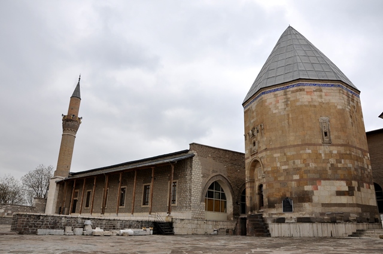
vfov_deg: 47.8
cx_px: 192
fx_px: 287
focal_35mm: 27
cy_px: 127
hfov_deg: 67.4
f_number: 7.1
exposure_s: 1/200
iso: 200
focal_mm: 18
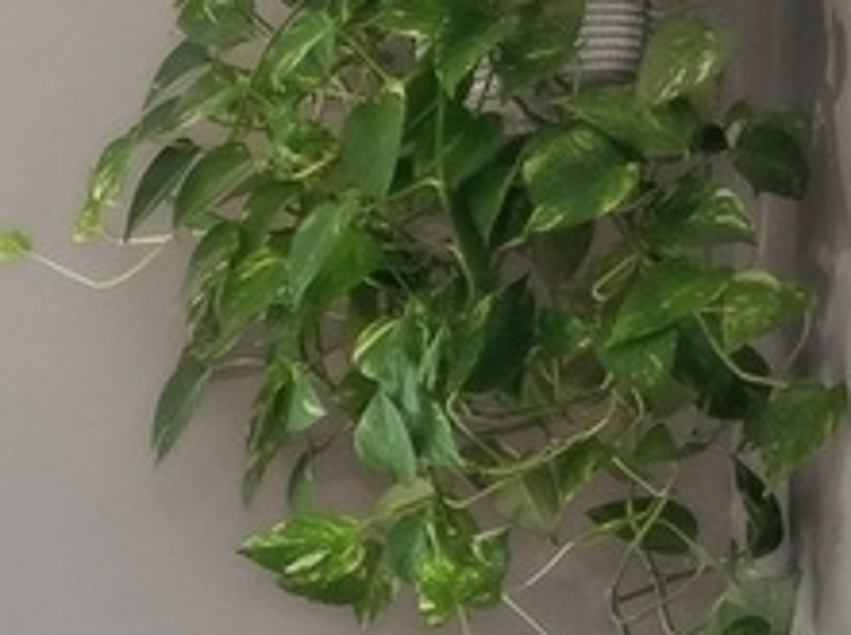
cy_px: 816
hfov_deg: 14.5
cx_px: -839
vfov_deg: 12.7
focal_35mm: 113
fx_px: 2773
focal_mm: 16
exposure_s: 1/30
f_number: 9.5
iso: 200
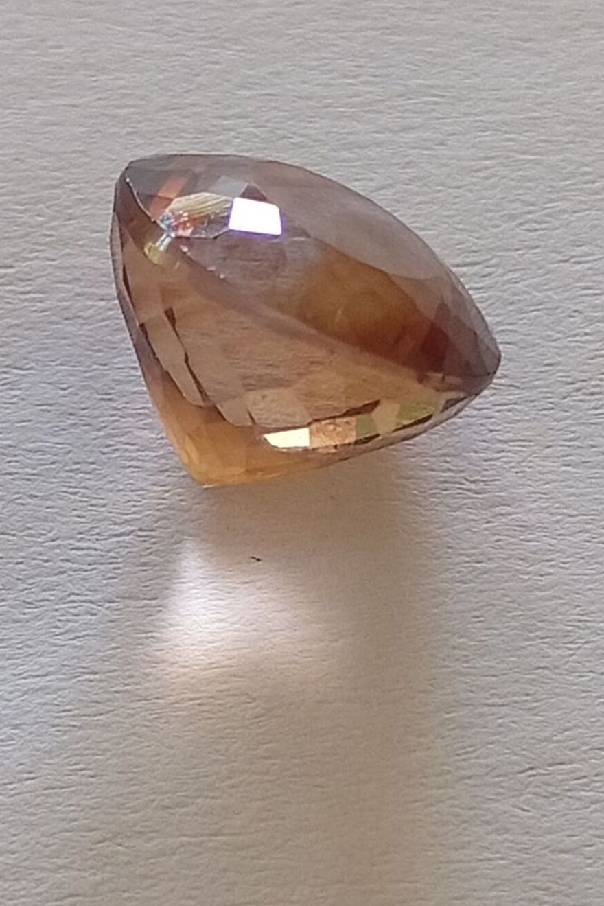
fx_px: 2768
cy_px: 455
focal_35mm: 110
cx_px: 268
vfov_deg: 18.6
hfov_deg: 12.5
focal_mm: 3.84
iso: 175
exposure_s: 1/50
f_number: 1.8
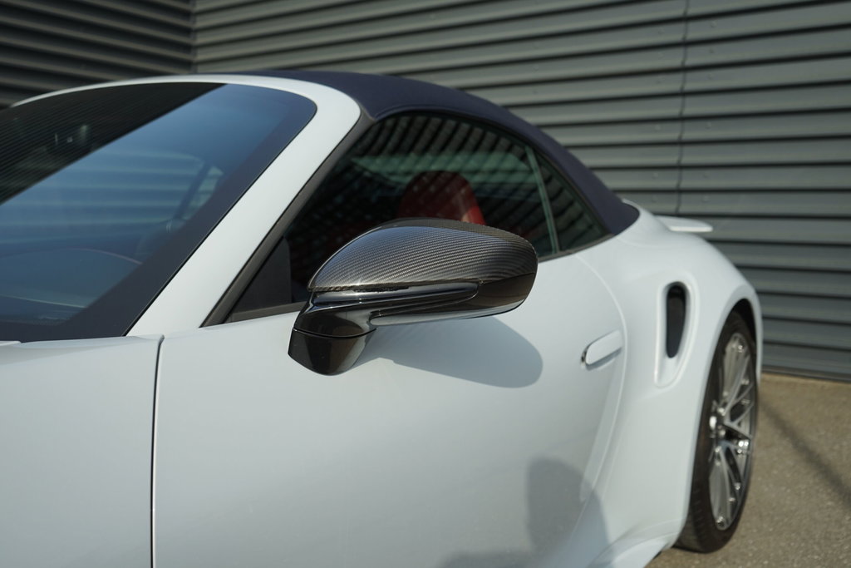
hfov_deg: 60.3
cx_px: 426
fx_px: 733
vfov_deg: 42.3
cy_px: 284
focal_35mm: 31
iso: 100
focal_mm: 31
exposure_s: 1/250
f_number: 5
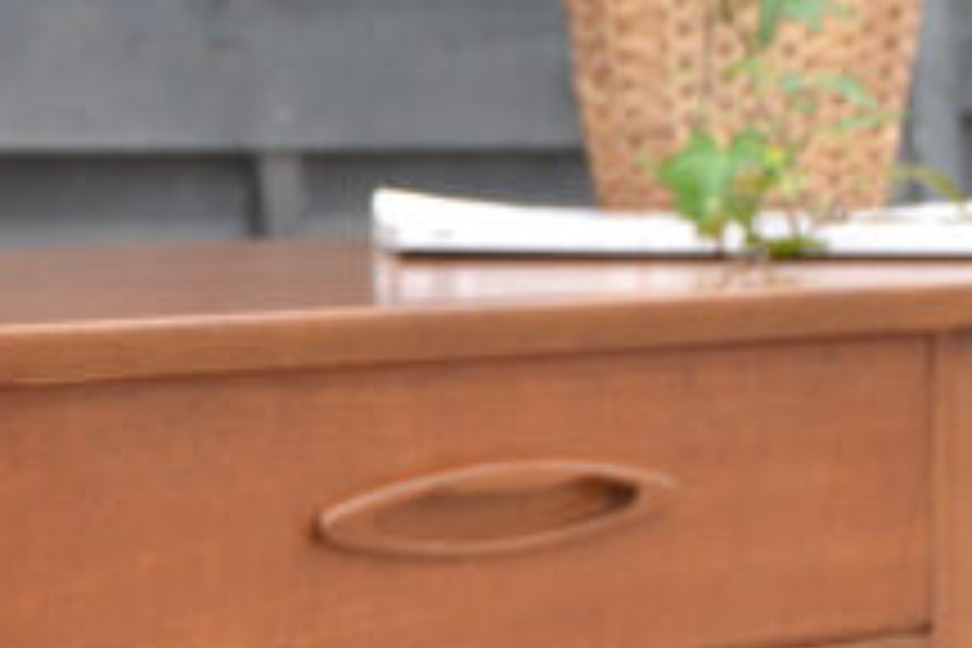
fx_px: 7100
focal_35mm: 263
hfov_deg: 7.7
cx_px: -518
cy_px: 302
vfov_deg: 5.2
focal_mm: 42
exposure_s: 1/125
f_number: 5.6
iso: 320
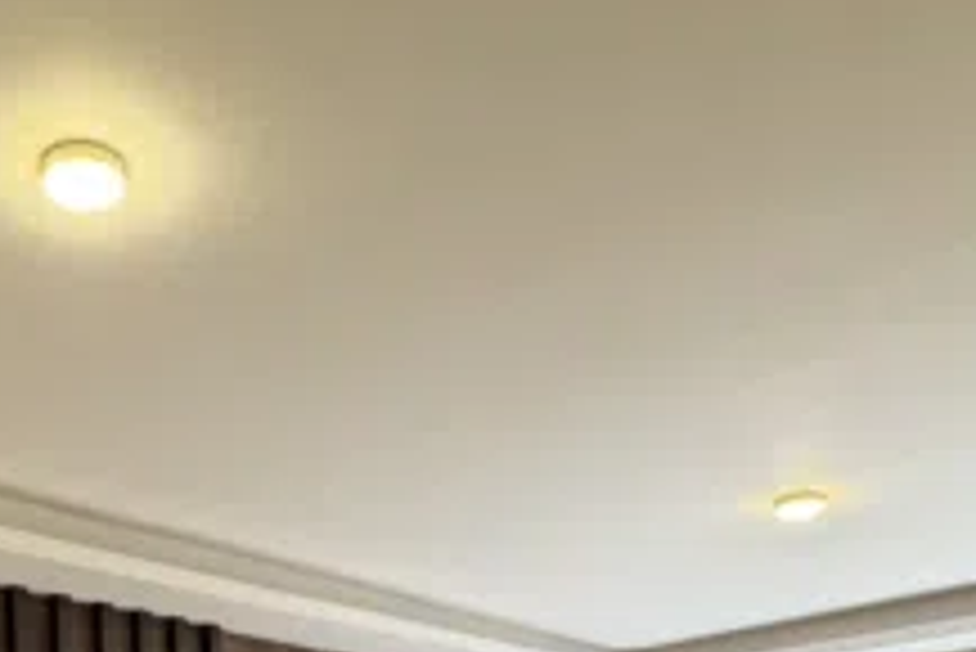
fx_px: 1275
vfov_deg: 23.6
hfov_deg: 40.9
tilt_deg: +0.1
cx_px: 261
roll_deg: +1.7
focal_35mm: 47
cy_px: 947
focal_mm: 2.22
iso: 160
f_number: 2.2
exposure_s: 1/100
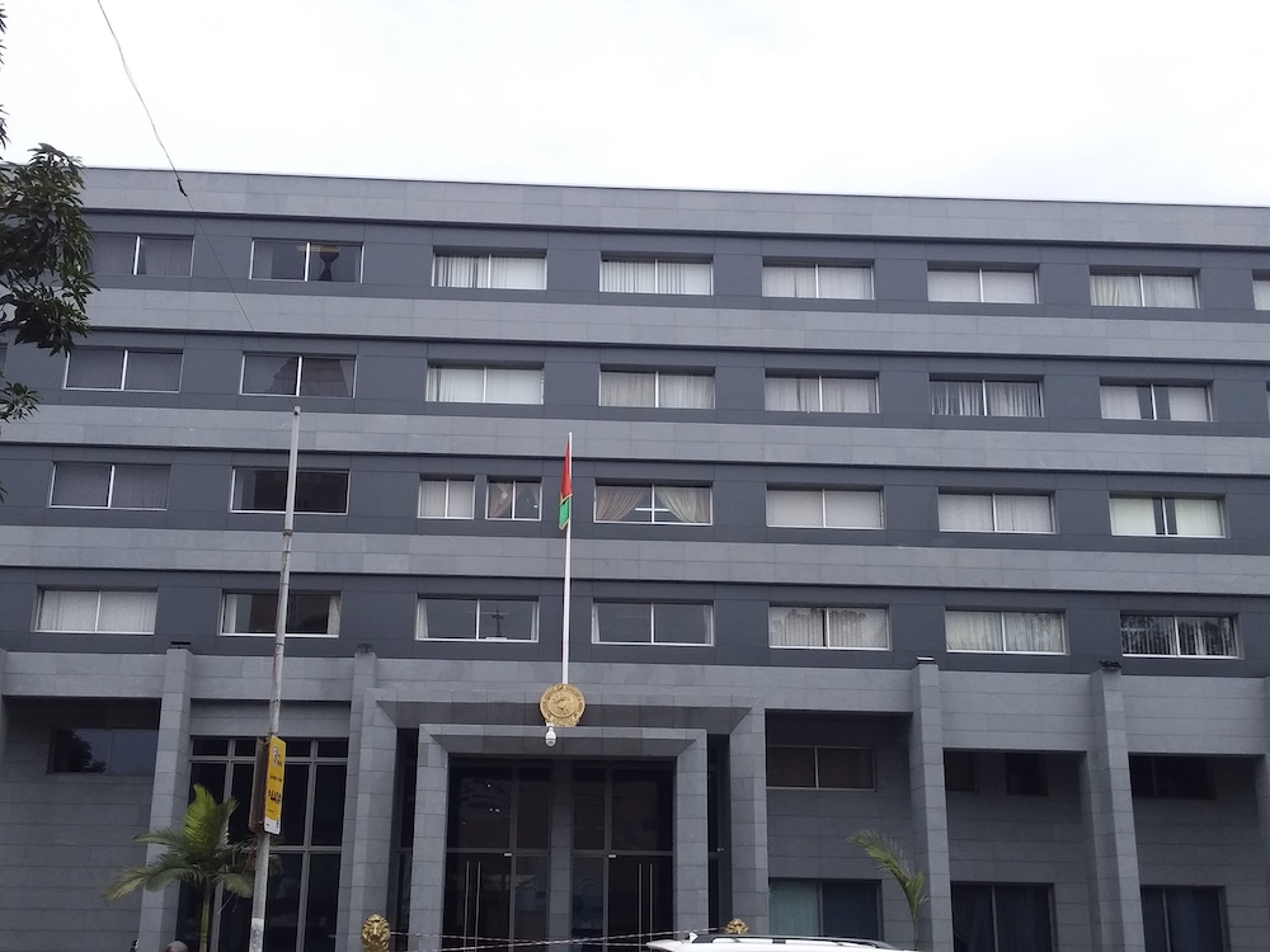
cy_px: 476
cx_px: 635
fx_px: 1137
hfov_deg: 58.4
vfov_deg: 45.4
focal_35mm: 31
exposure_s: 1/1404
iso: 40
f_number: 2.2
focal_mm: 3.3
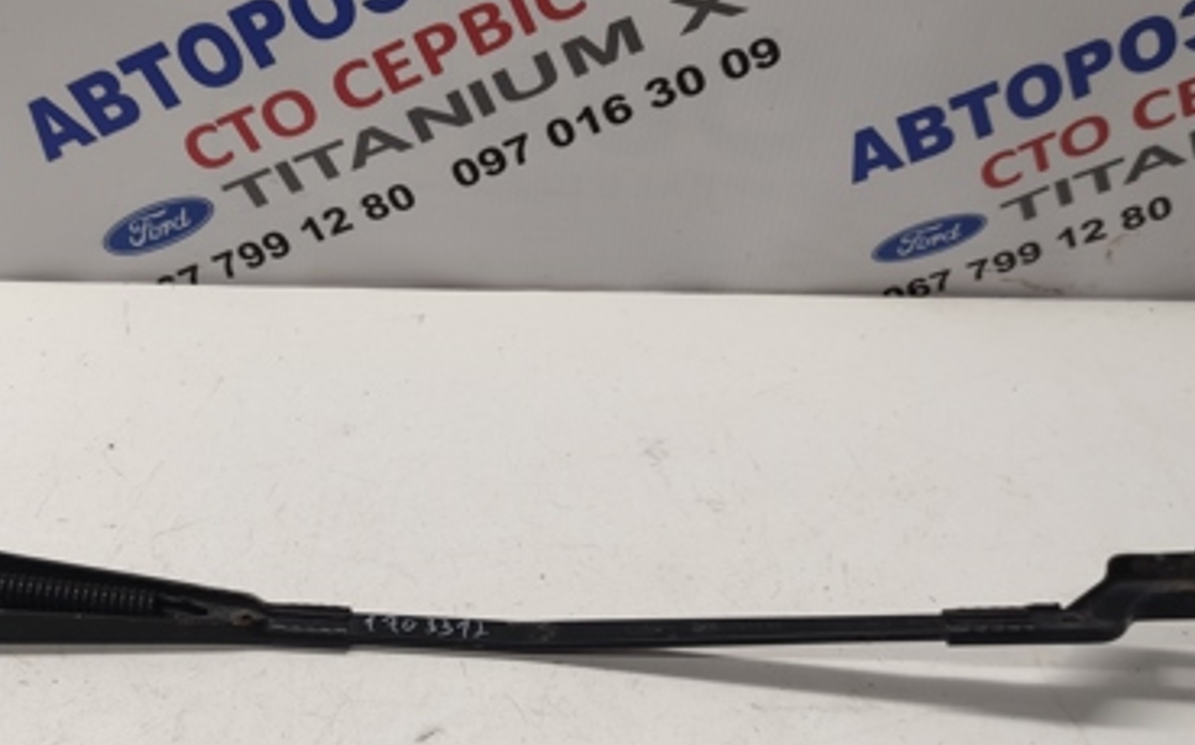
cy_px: 405
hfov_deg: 42.7
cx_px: 363
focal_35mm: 46
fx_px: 1497
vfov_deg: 27.9
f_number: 1.89
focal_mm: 5.43
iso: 123
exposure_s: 1/100
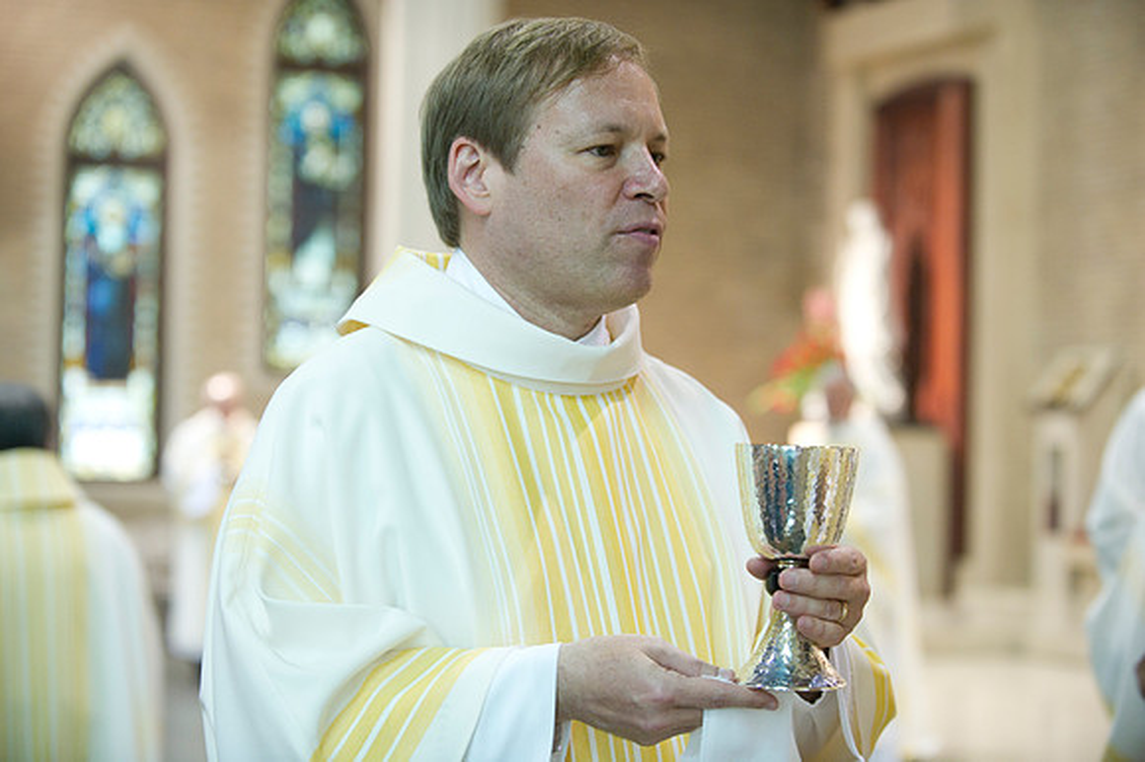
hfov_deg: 28.9
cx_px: 572
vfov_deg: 19.4
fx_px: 2225
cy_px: 381
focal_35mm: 70
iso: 2000
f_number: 2.8
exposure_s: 1/80
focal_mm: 70
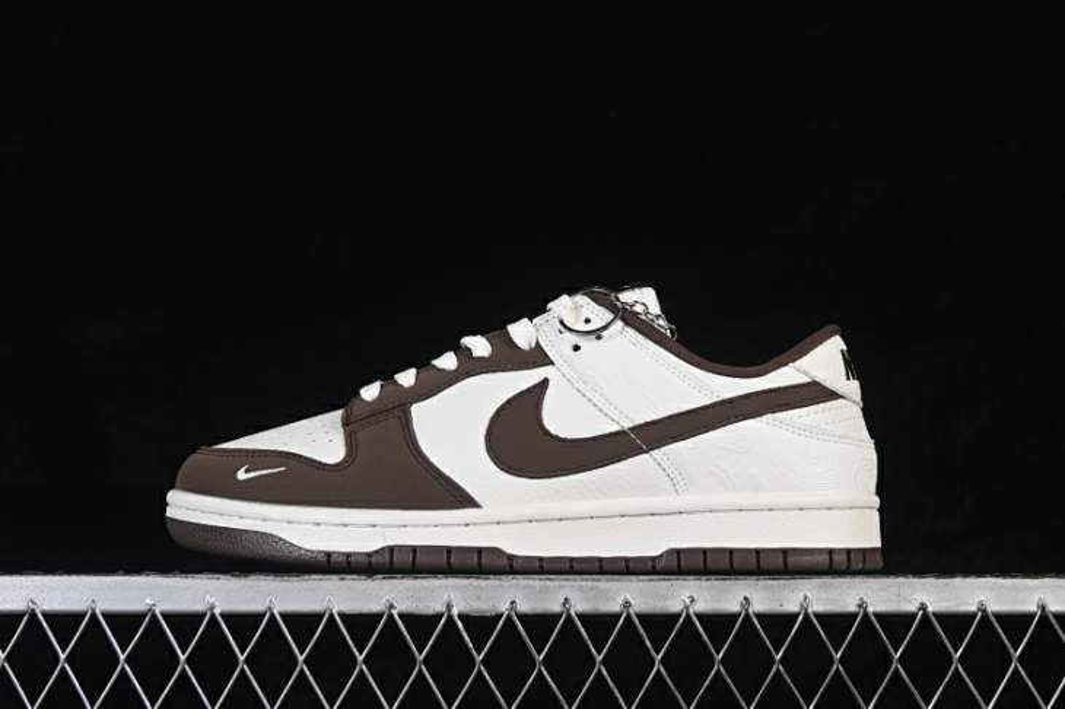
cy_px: 354
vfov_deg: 18.2
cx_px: 532
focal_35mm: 75
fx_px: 2218
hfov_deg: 27.0
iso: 160
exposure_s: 1/80
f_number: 8
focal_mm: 50
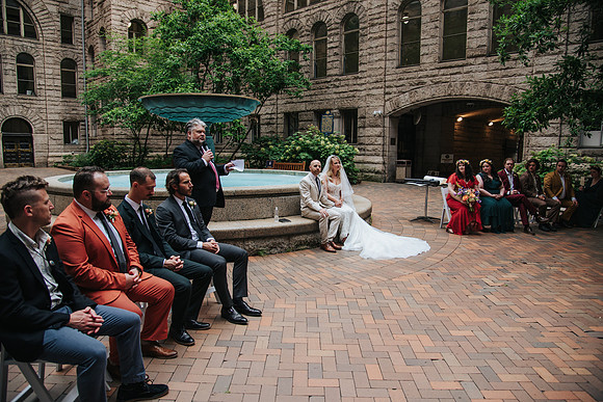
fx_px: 413
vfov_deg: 52.0
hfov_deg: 72.3
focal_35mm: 25
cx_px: 302
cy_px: 201
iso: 320
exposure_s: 1/500
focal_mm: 24
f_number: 4
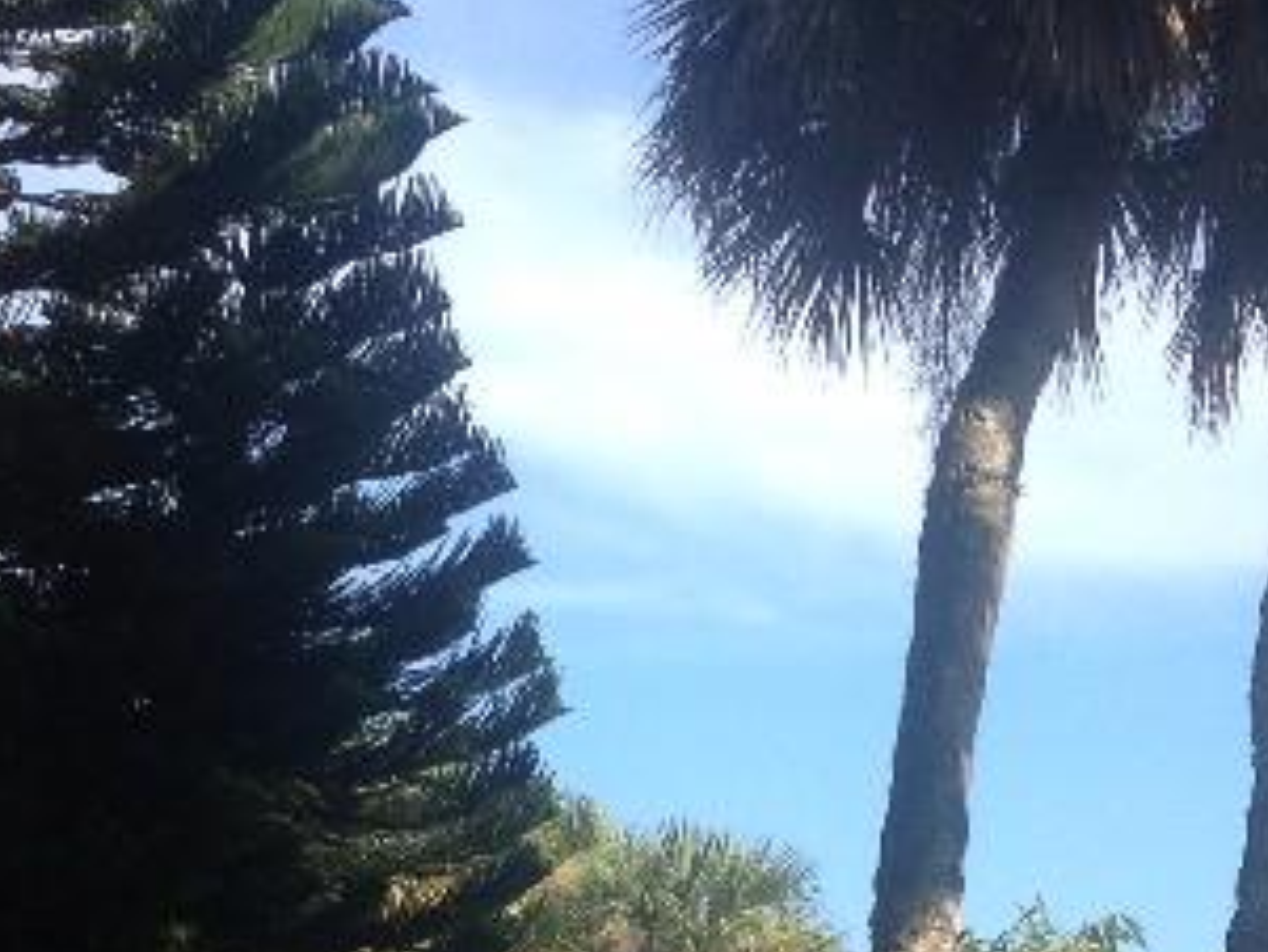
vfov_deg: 12.1
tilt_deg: -0.3
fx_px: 4361
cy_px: 1205
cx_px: 291
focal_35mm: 119
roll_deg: +0.9
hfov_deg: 16.4
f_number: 2.4
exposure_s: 1/789
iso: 50
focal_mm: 4.28
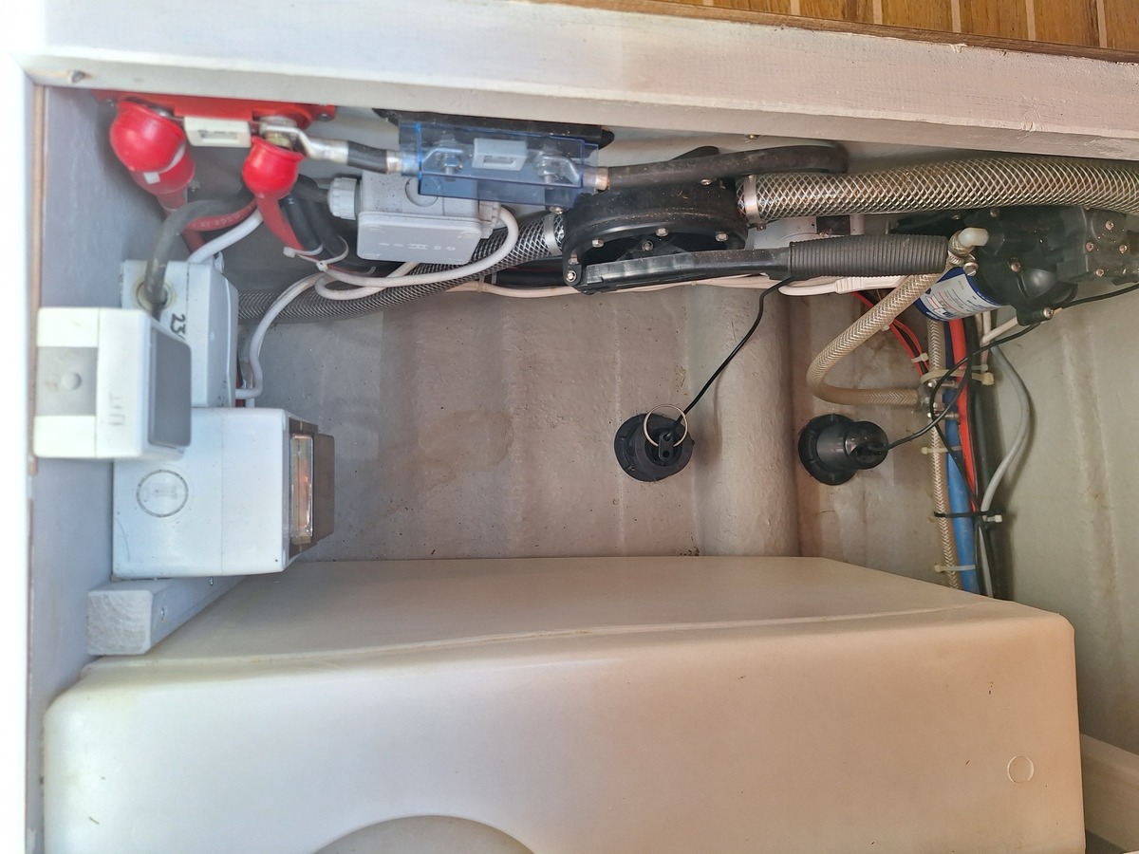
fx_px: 757
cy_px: 427
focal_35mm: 23
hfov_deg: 73.9
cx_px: 570
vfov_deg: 58.9
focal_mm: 5.54
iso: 40
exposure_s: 1/100
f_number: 1.8
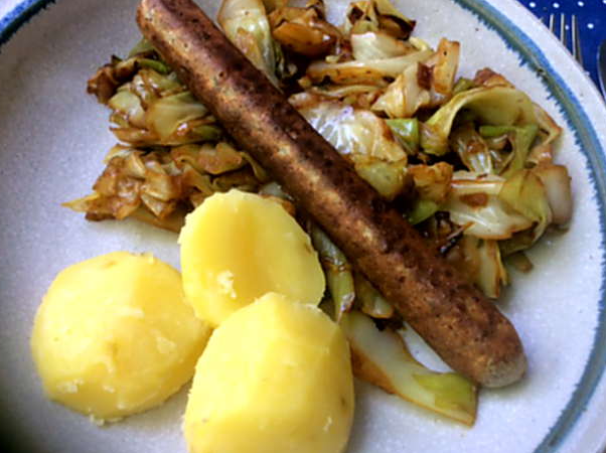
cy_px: 223
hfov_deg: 54.0
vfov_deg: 41.7
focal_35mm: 34
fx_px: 595
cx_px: 306
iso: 40
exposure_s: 1/50
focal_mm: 3.3
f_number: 2.4
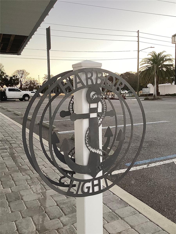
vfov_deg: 58.4
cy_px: 117
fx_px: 210
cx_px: 88
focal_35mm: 31
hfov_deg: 45.4
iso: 50
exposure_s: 1/60
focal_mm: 3.3
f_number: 2.4
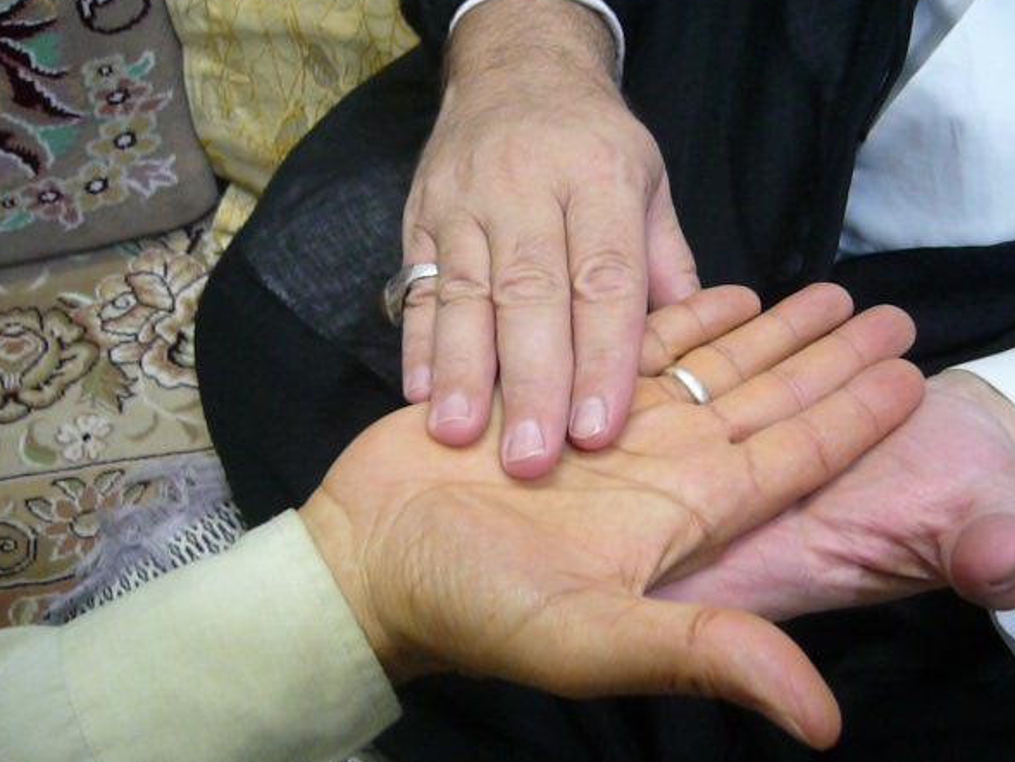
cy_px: 360
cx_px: 534
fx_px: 1114
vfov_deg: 37.7
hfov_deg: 48.9
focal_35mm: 38
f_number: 2.8
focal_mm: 5.8
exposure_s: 1/30
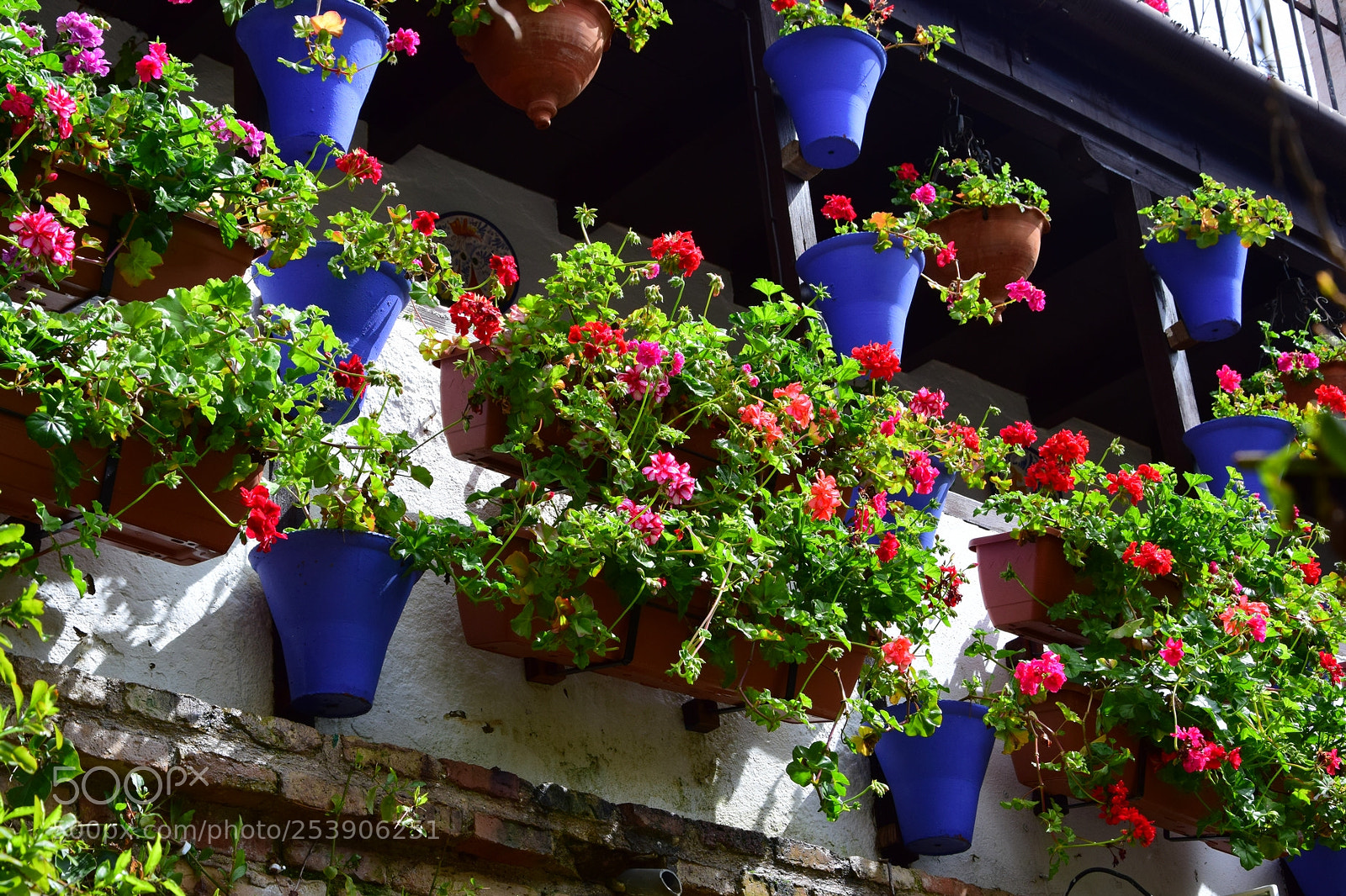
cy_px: 448
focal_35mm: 68
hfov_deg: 29.9
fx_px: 2523
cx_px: 673
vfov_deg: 20.2
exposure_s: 1/640
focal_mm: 45
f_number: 8
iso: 400
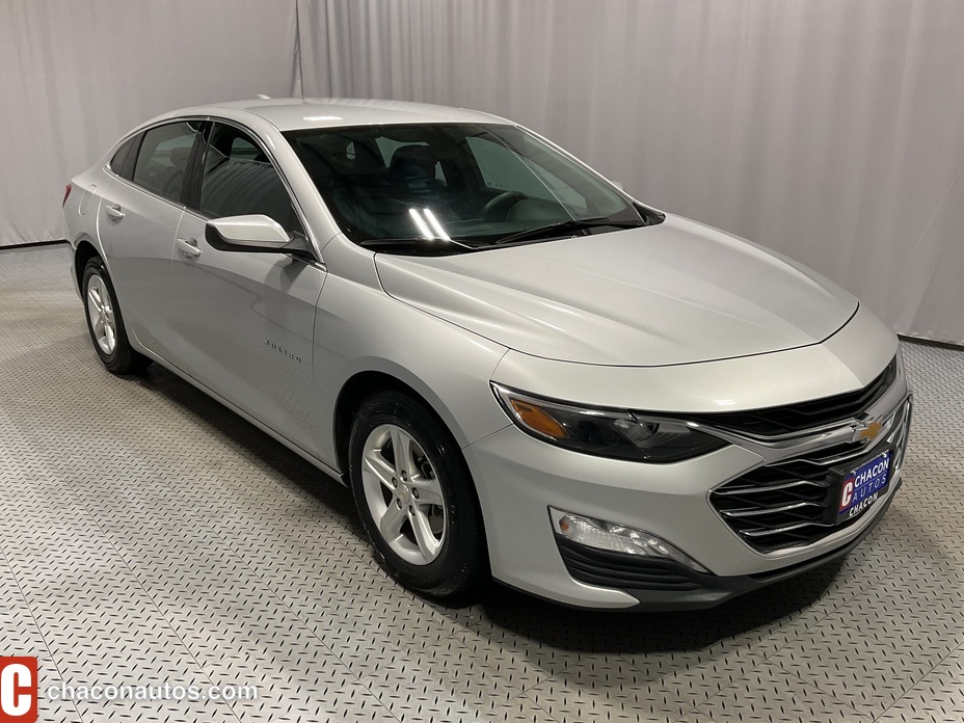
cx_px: 477
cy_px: 368
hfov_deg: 60.0
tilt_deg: -19.5
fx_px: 835
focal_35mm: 30
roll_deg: +0.0
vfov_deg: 46.8
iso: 32
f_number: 1.8
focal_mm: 3
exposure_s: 1/60
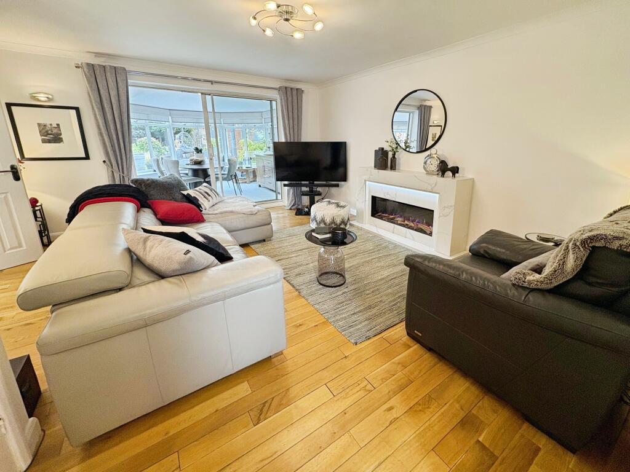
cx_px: 315
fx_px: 255
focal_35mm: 14
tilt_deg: -16.3
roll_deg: +0.1
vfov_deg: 85.7
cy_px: 236
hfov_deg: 102.1
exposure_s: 1/50
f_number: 2.2
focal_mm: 2.22
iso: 160
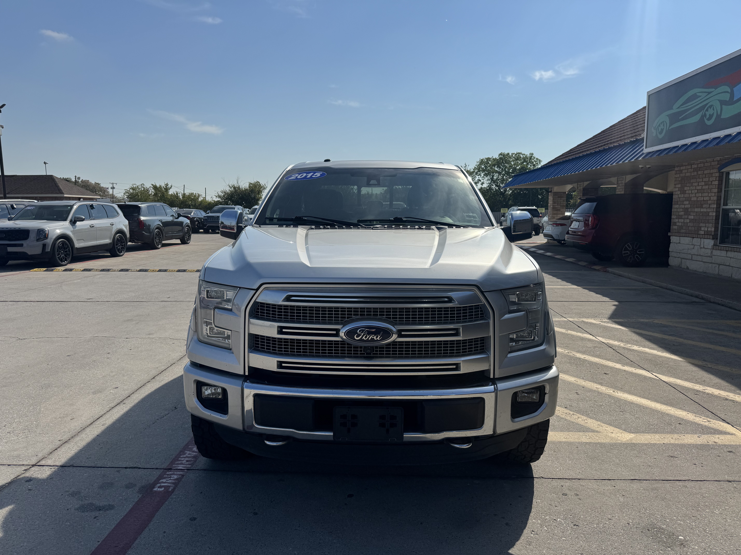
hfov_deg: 71.6
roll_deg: +0.3
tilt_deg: -8.3
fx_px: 514
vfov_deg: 56.8
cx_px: 370
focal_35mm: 24
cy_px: 278
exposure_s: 1/10417
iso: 80
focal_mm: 6.76
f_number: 1.78
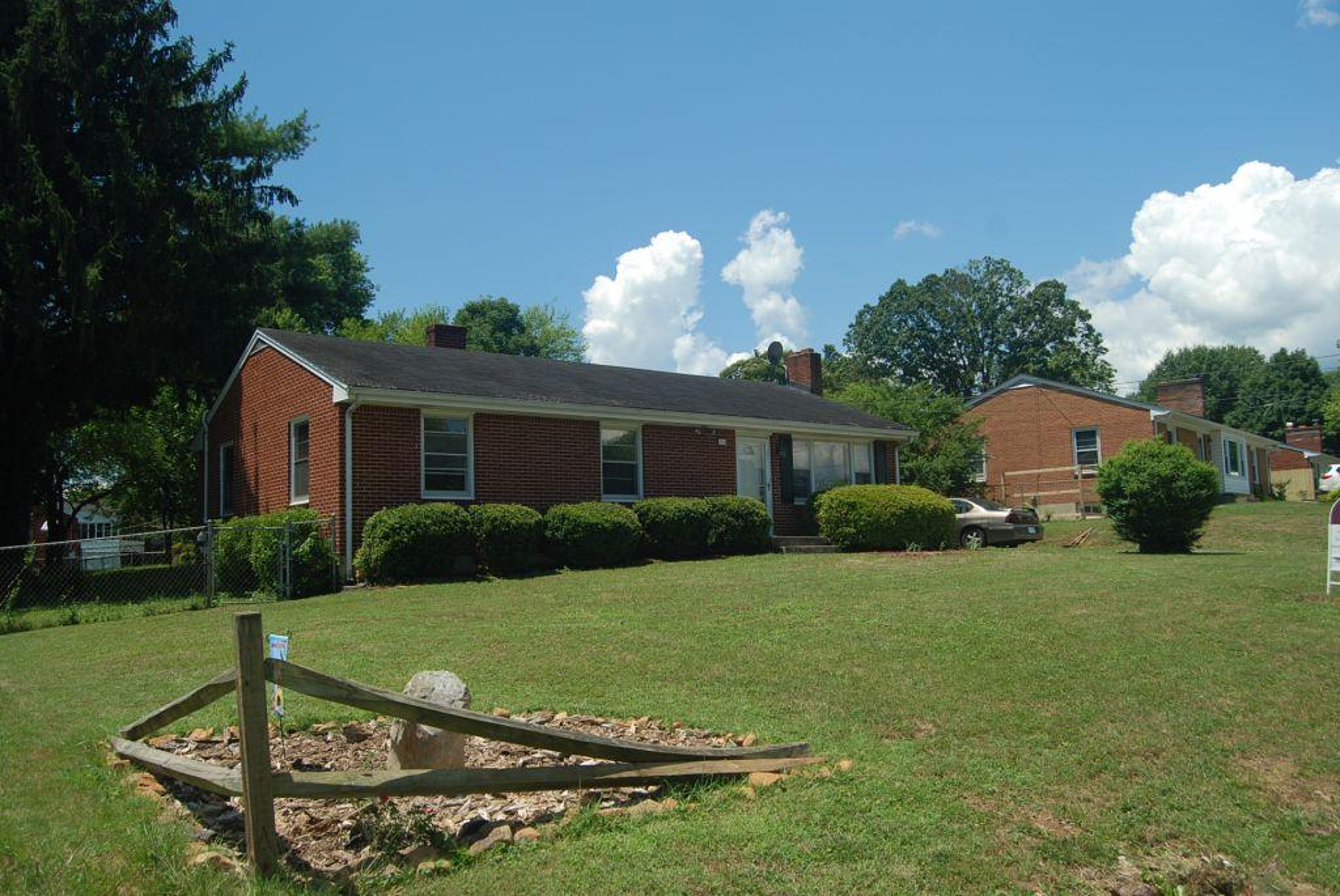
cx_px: 670
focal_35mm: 28
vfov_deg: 45.8
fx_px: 1062
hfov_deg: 64.5
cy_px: 448
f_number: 6.3
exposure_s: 1/160
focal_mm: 19
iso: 100
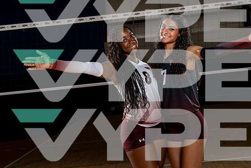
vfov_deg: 25.5
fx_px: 370
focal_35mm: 53
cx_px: 137
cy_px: 76
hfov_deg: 37.5
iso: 100
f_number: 8
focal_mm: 47
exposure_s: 1/250
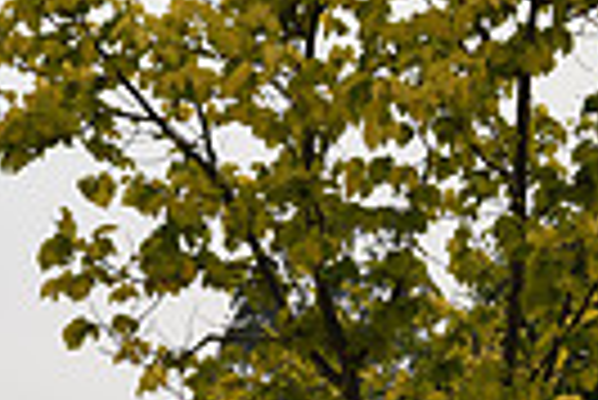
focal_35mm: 218
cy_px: 856
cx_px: -585
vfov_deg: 6.1
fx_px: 3625
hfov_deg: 8.9
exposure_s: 1/125
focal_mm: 50
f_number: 16
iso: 360
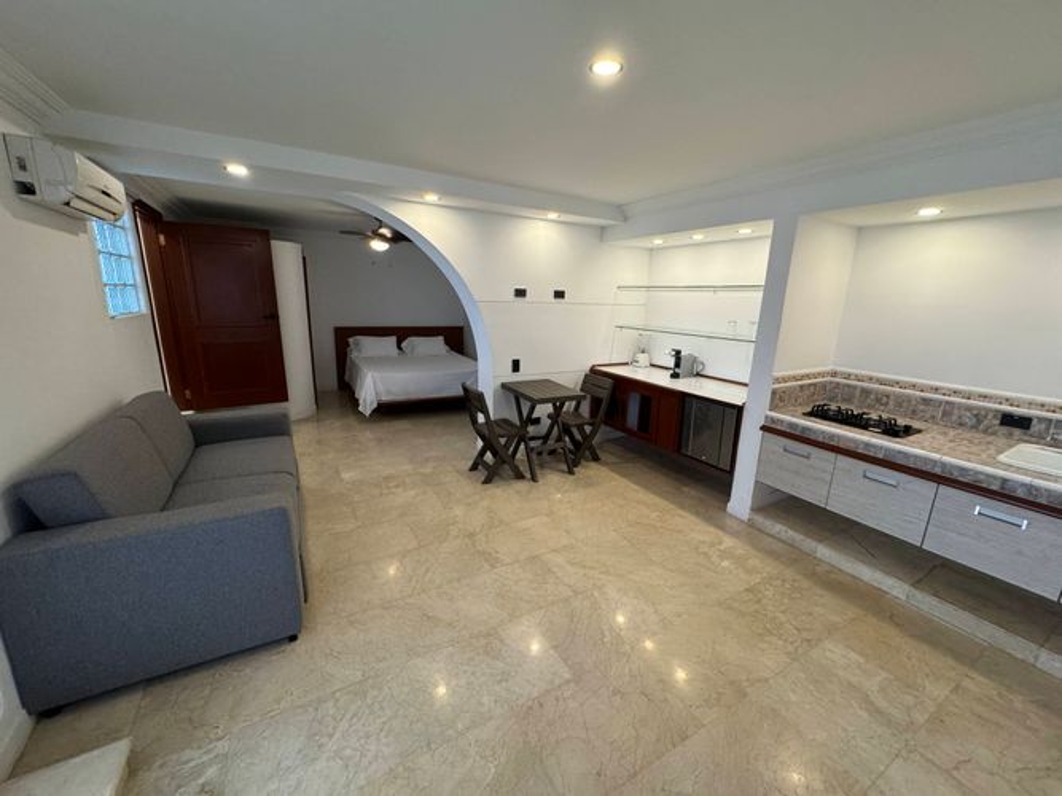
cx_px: 531
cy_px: 398
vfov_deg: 85.7
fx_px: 429
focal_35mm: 14
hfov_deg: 102.1
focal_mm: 2.22
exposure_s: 1/120
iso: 250
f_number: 2.2
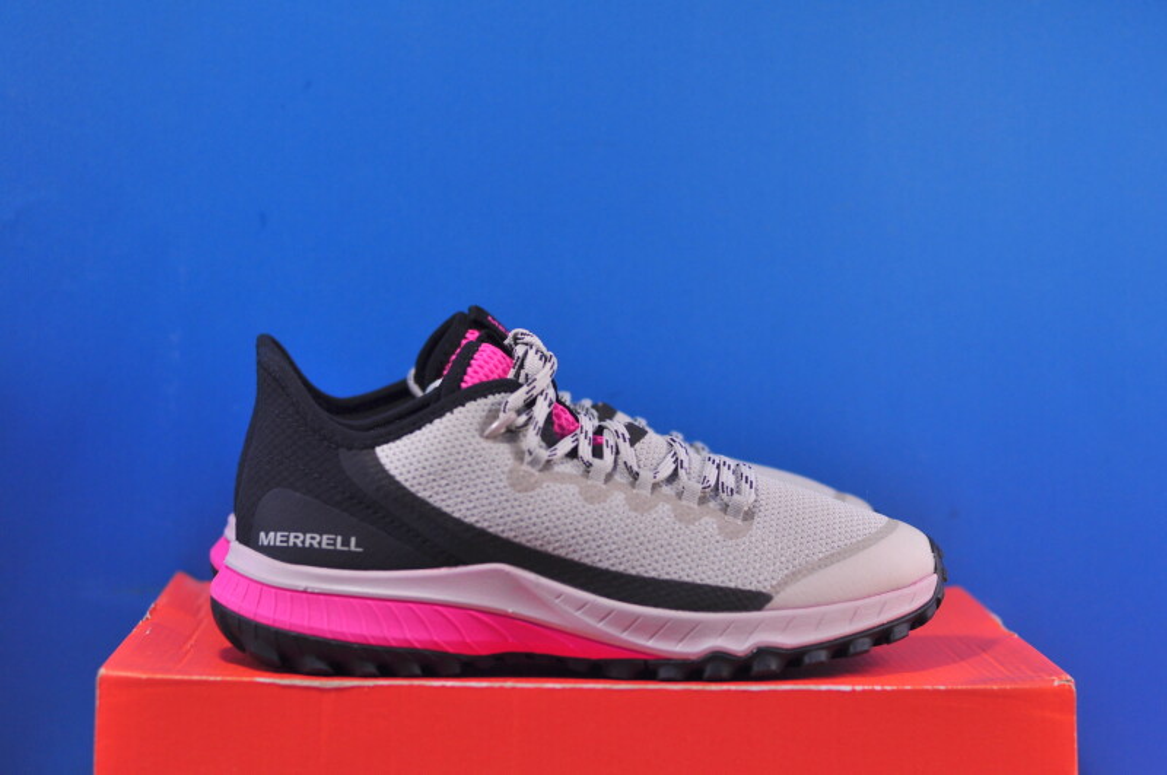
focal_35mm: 75
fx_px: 2428
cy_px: 388
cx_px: 584
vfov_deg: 18.1
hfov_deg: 27.0
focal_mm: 50
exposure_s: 1/320
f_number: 2.8
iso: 250
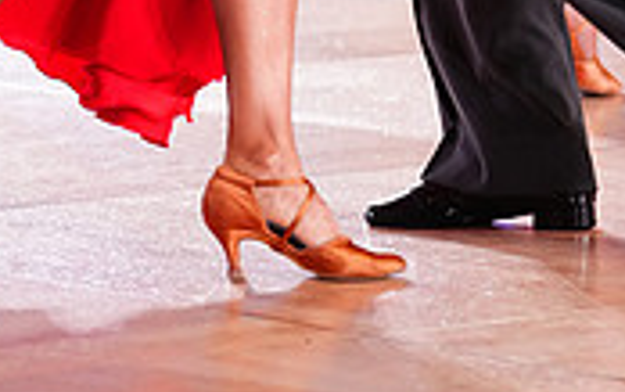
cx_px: 411
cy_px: -442
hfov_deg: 5.7
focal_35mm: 371
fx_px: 6323
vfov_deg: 3.5
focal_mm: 109
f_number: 2.8
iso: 2000
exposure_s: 1/500
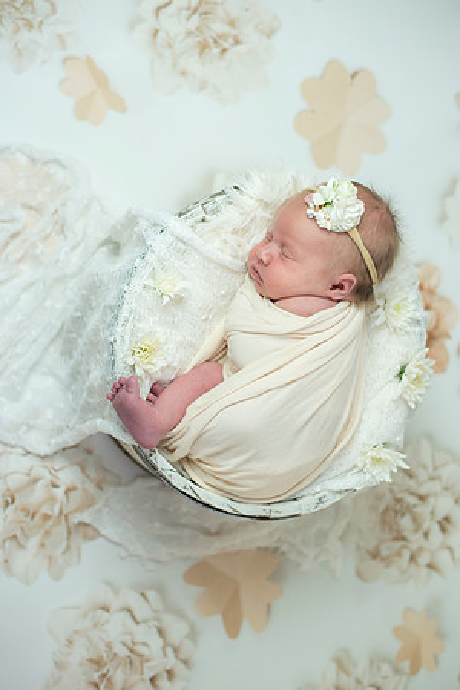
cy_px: 345
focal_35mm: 50
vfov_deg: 39.6
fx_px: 958
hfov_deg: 27.0
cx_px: 230
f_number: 2.8
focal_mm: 50
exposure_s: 1/250
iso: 400
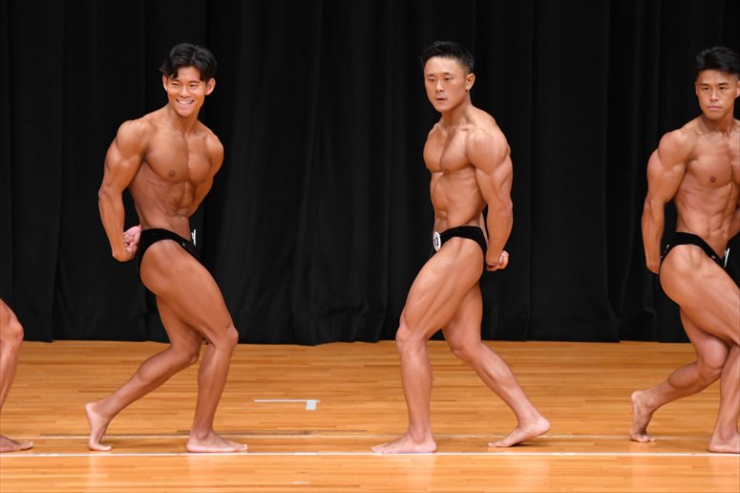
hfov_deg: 6.9
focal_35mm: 300
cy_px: 246
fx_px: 6164
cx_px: 370
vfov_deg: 4.6
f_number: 5.6
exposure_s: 1/400
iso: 4000
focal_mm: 200
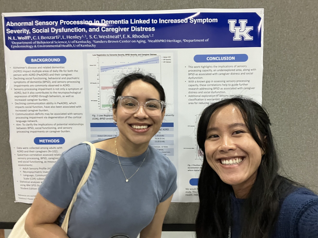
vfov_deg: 56.8
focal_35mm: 24
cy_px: 118
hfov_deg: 71.6
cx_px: 165
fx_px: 220
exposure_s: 1/60
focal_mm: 2.71
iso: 400
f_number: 2.2
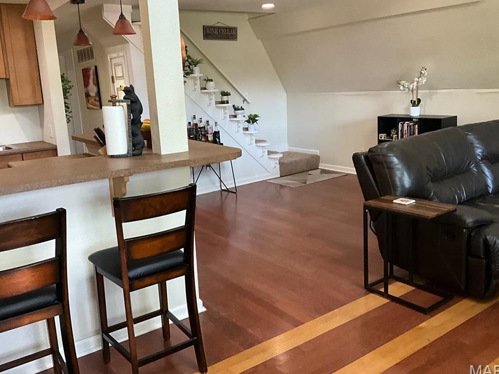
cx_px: 241
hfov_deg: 55.3
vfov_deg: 42.9
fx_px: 476
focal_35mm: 33
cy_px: 170
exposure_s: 1/60
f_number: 1.8
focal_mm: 3
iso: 200
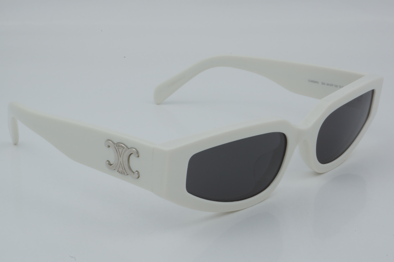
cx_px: 197
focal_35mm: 75
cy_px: 131
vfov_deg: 18.2
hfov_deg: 27.0
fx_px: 821
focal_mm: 50
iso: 100
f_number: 32
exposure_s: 1/4
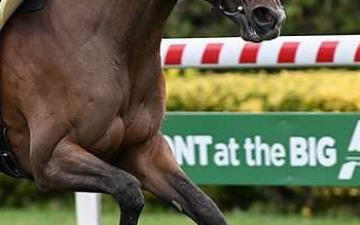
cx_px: -10
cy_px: 87
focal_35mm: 814
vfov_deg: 1.6
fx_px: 7989
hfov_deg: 2.6
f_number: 4
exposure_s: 1/1000
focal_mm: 300
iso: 3600
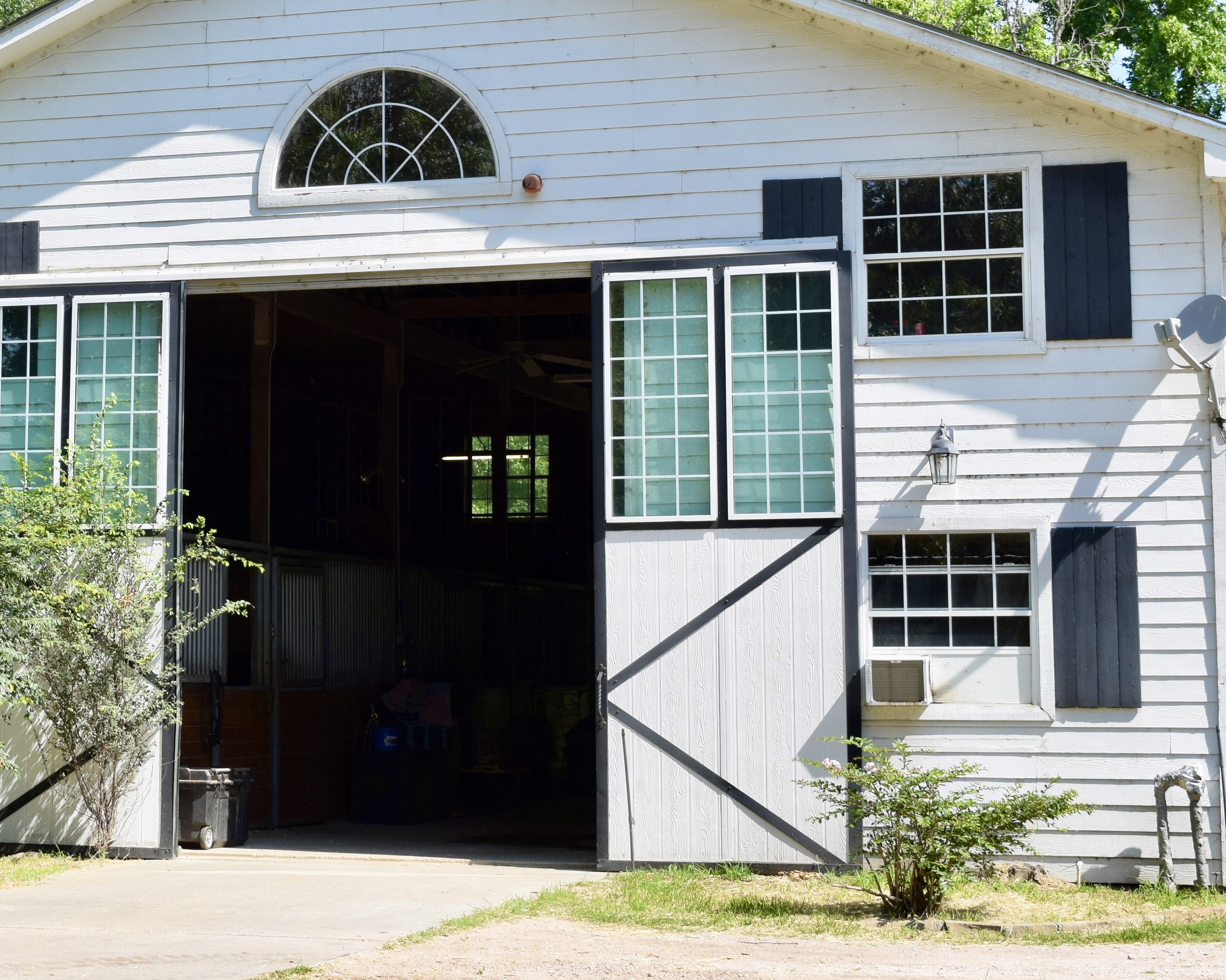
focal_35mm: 82
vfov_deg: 18.7
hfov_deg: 23.1
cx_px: 311
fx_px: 2975
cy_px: 311
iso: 200
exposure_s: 1/320
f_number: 9
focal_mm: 32
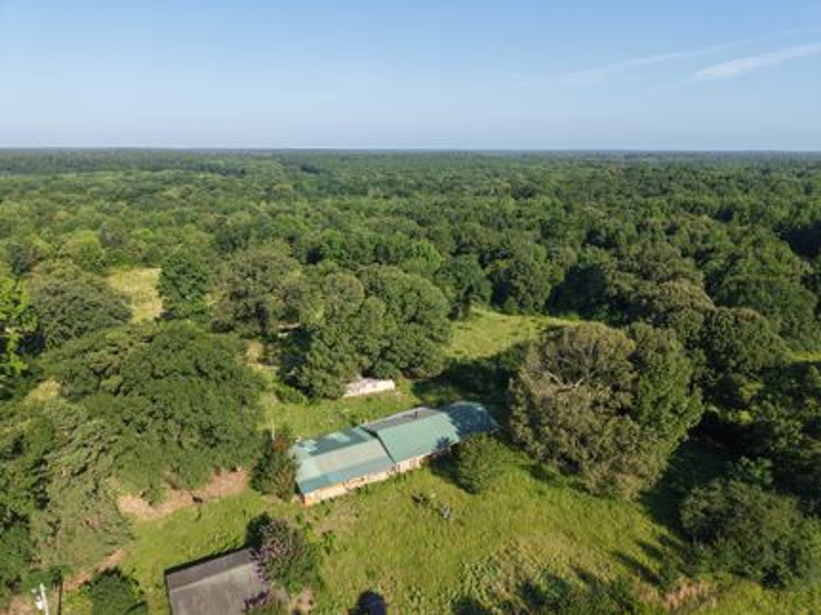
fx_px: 569
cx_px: 410
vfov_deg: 56.8
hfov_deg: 71.6
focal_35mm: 24
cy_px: 308
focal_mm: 8.67
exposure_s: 1/2500
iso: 170
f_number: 1.8
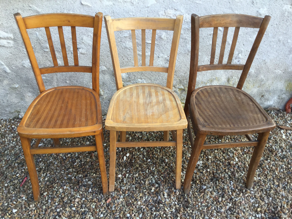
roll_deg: -2.4
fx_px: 261
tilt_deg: -36.8
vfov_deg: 45.4
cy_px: 110
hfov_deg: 58.4
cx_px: 146
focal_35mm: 31
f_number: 2.4
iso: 40
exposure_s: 1/100
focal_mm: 3.3
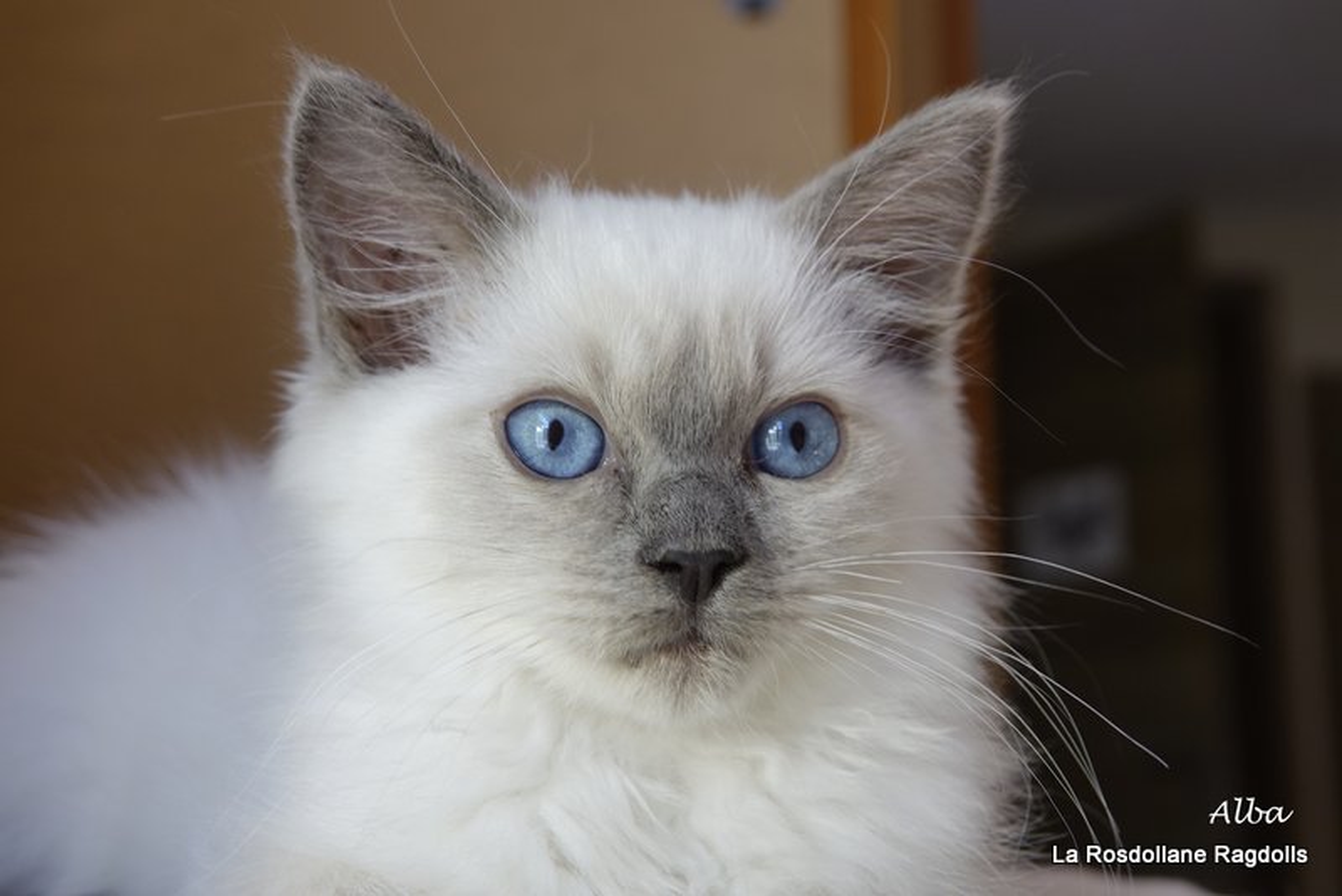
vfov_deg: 30.5
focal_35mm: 44
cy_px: 448
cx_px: 671
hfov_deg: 44.5
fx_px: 1641
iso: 160
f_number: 3.2
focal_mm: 16.31
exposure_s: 1/50
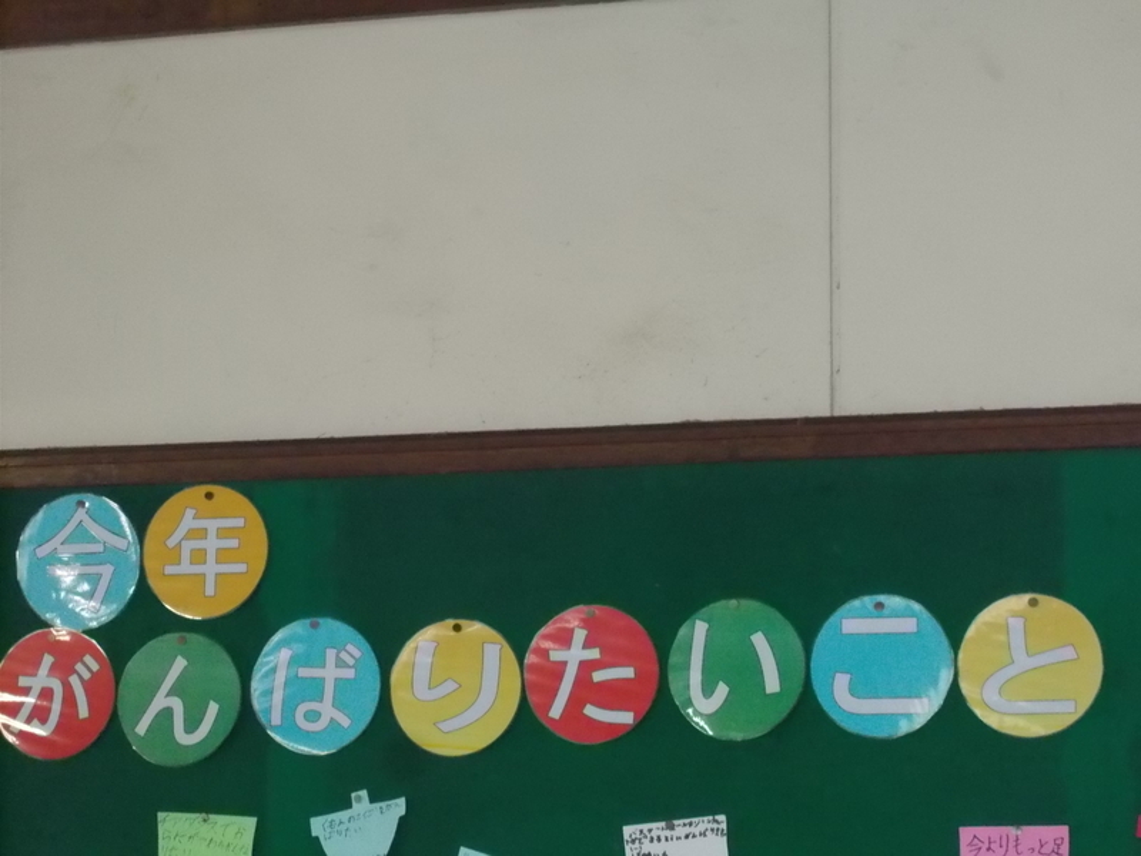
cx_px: 570
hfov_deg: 15.2
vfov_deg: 11.4
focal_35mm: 130
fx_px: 4285
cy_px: 428
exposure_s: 1/60
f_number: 6.5
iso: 800
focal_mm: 23
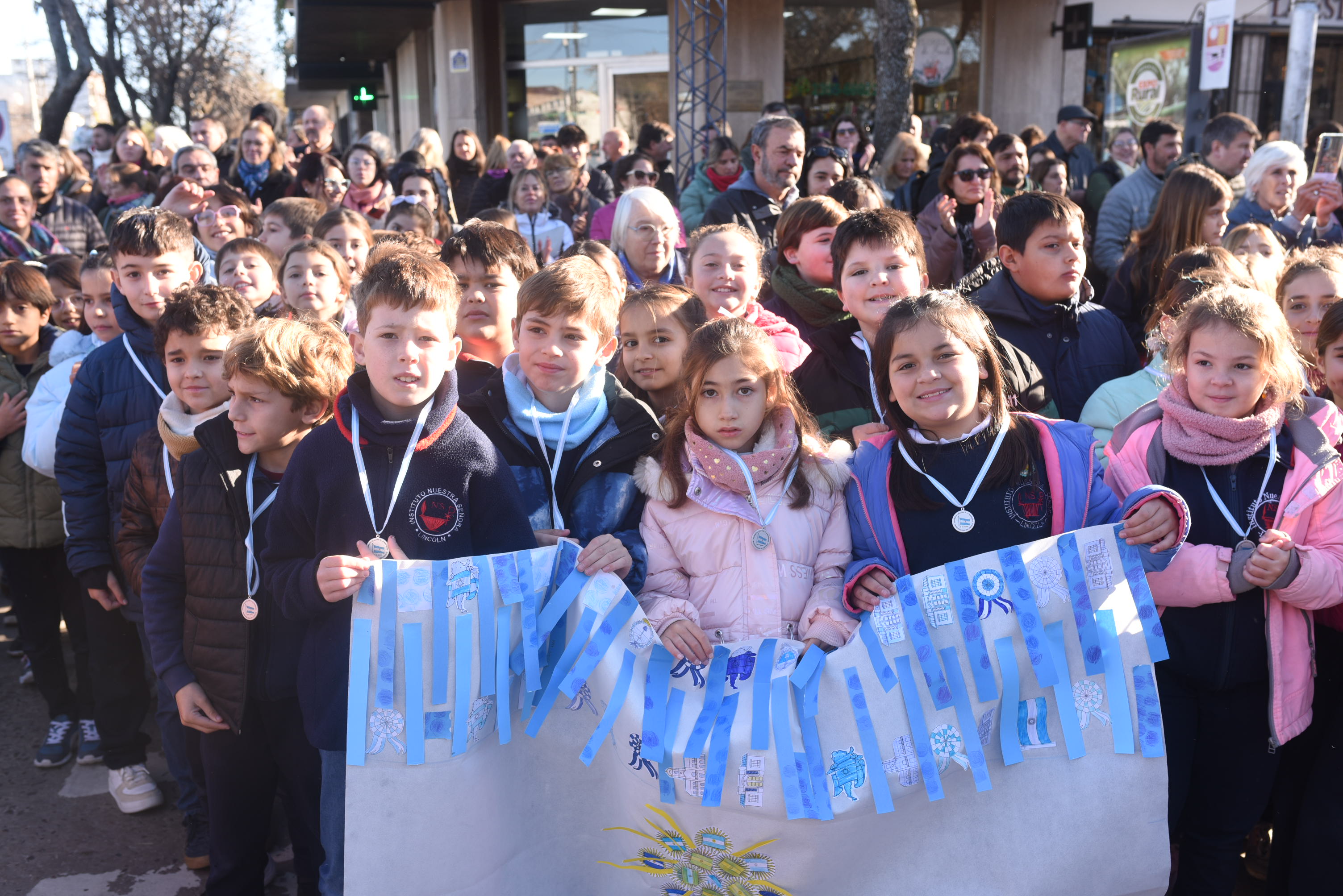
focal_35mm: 35
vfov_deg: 37.9
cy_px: 448
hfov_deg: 54.4
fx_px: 1306
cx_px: 672
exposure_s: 1/160
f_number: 5.6
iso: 200
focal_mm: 35
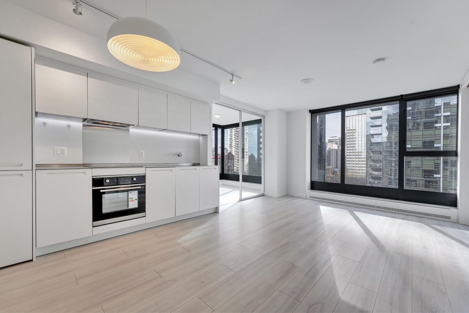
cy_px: 156
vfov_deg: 81.2
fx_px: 182
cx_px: 234
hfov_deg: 104.3
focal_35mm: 14
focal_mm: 14
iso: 400
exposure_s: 1/125
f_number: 9
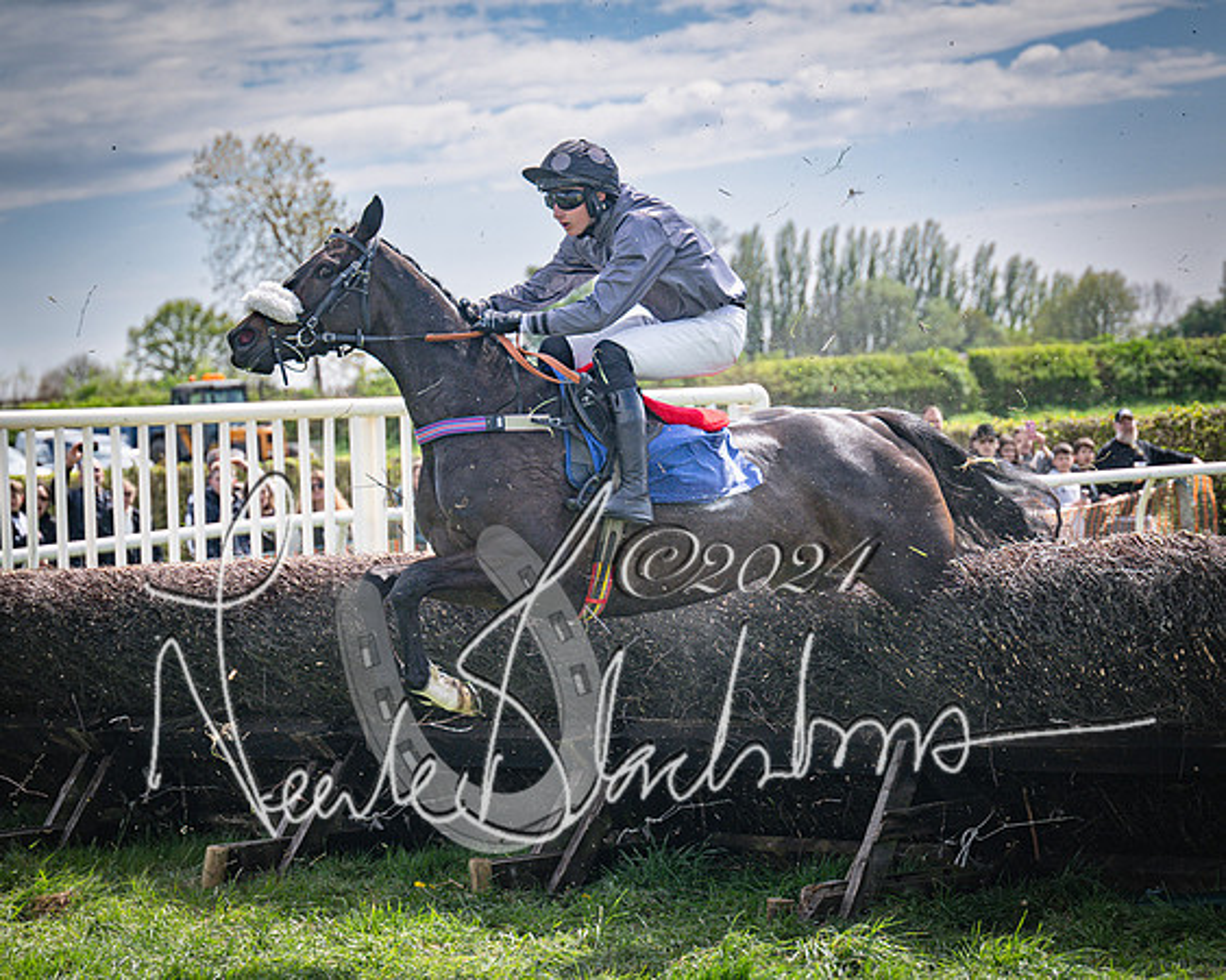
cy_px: 599
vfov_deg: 11.4
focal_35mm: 135
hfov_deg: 14.3
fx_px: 4897
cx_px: 655
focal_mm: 98
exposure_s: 1/2500
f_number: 4
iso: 200
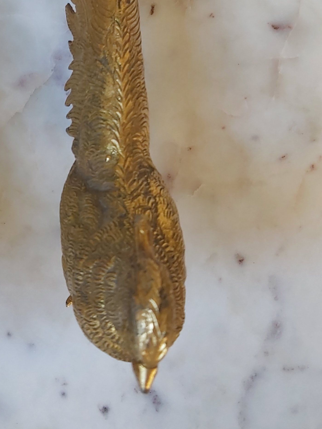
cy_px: 101
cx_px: 6
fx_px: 695
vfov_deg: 33.6
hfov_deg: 25.0
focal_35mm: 56
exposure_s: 1/50
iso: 80
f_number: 1.7
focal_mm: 3.92
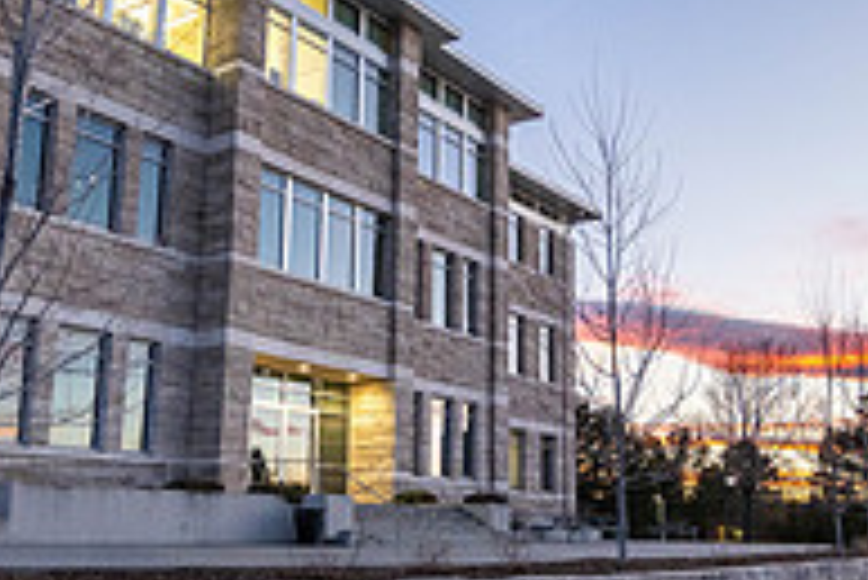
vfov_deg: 31.9
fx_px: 1013
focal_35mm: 42
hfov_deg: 46.1
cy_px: 348
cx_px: 517
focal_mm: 14
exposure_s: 1/250
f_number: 4
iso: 1000
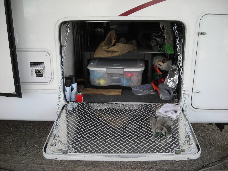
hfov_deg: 49.0
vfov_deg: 37.7
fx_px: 250
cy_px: 86
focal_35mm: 38
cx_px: 114
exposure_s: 1/130
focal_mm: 6.3
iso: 50
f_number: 3.2
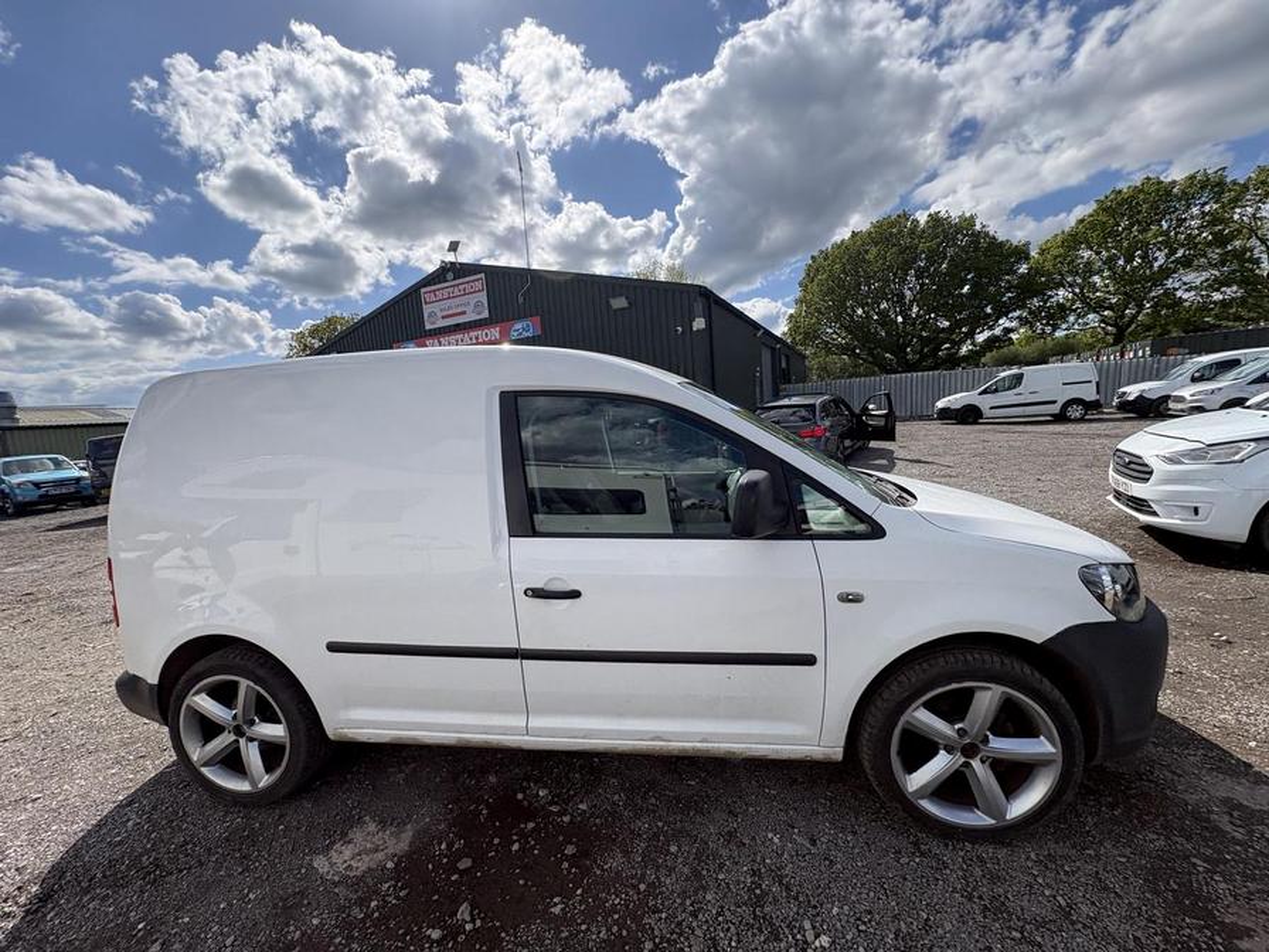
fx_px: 513
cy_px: 476
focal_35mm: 14
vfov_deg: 85.7
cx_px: 634
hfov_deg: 102.1
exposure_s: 1/1880
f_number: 2.2
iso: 50
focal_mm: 2.22
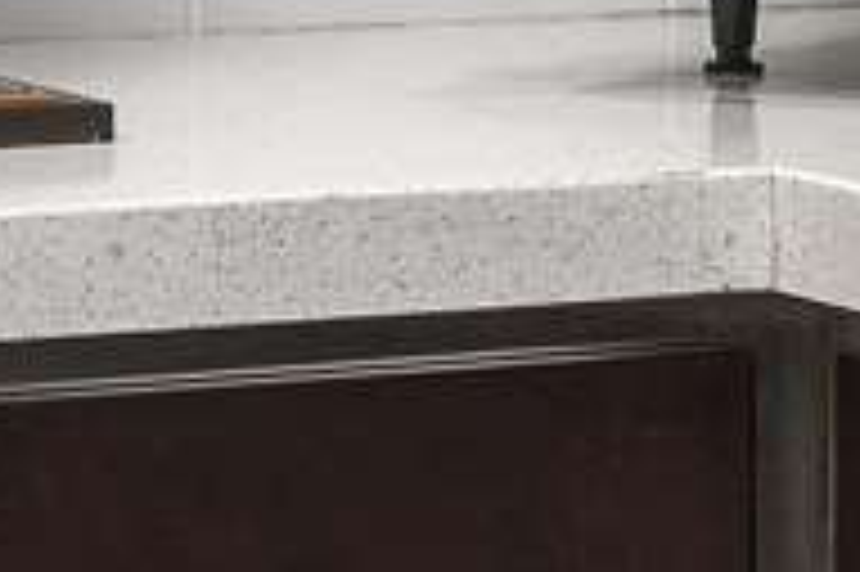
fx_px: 7136
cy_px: -266
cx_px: 180
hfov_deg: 6.9
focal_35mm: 299
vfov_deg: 4.6
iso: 50
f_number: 11
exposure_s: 6
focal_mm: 38
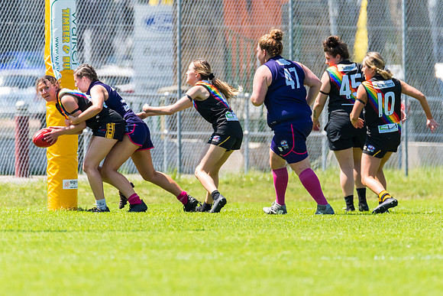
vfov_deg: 1.5
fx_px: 11467
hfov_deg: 2.2
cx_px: 217
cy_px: 137
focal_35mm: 932
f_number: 6.3
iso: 800
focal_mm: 600
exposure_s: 1/2000
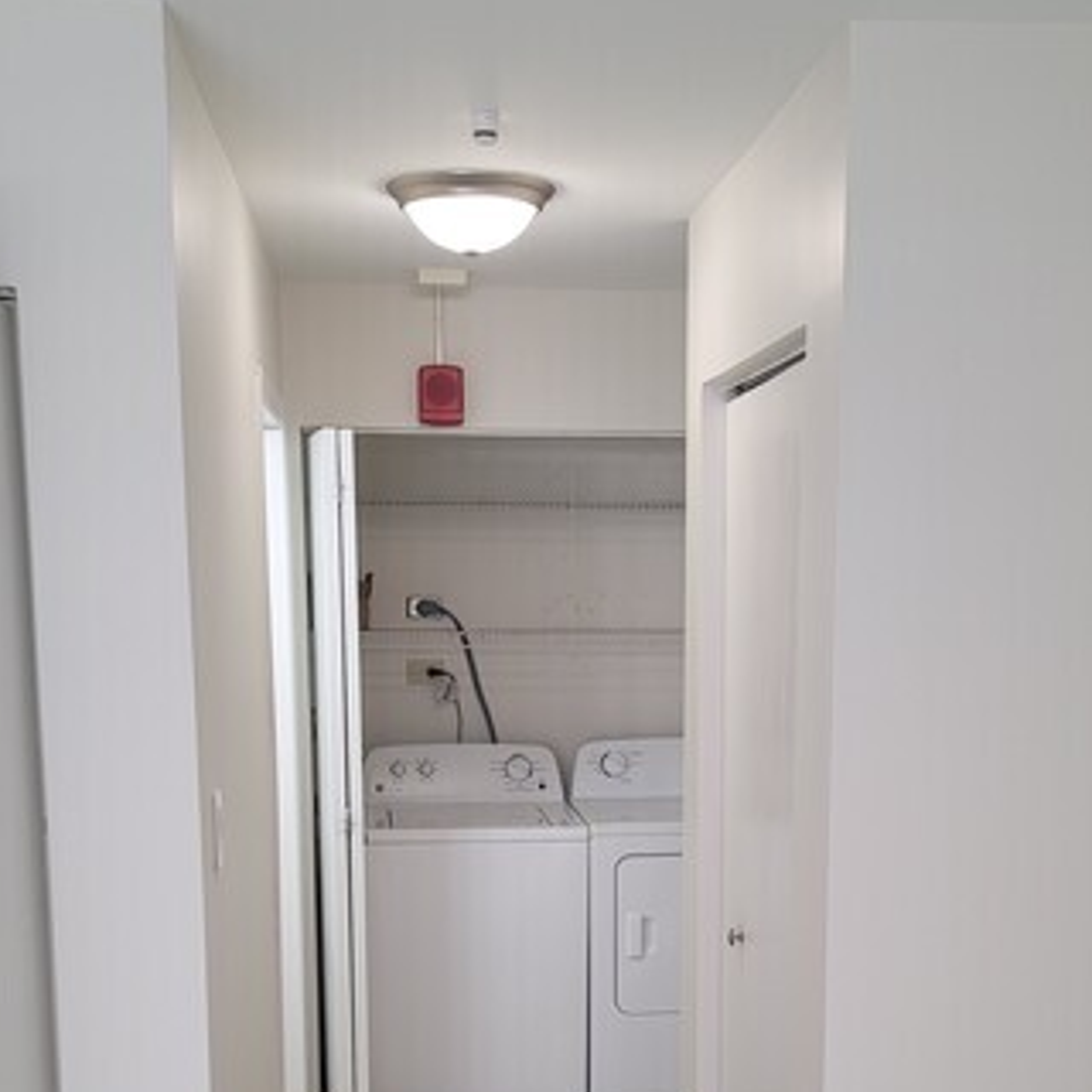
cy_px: 858
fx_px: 1642
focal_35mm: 46
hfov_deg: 36.8
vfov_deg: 35.7
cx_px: 601
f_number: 1.8
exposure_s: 1/120
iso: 160
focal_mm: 7
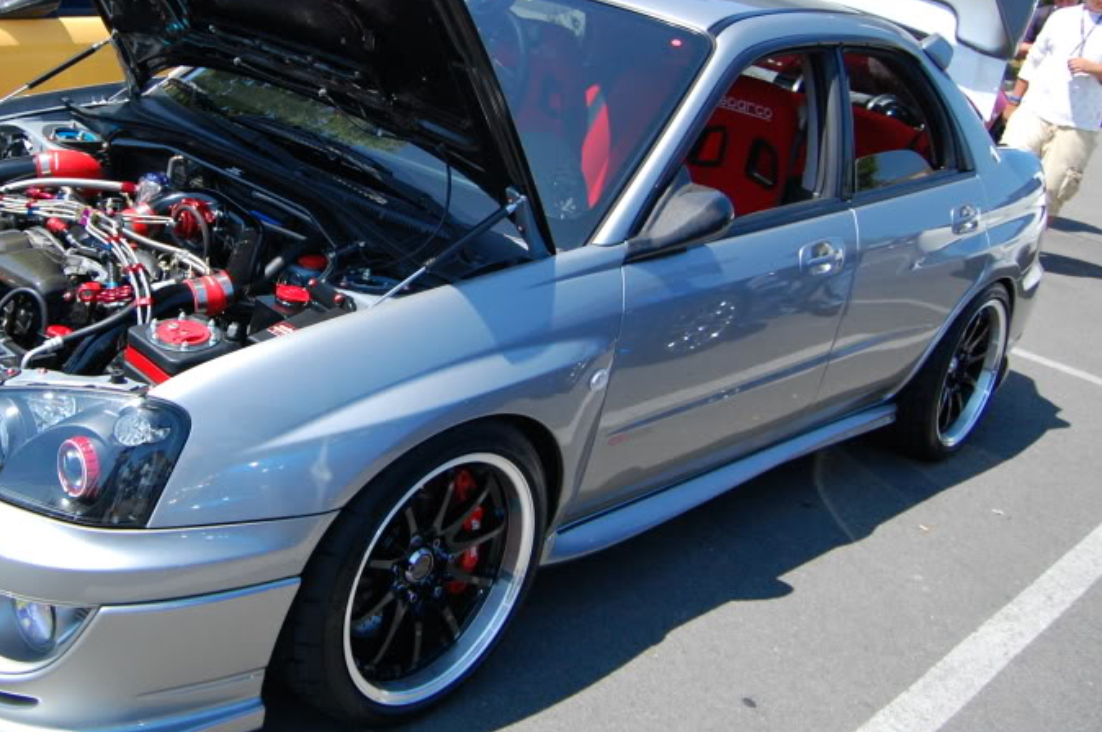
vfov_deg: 32.2
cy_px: 217
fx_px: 1254
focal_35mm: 41
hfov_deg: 46.3
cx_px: 320
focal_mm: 18
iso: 800
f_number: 3.5
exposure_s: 1/4000
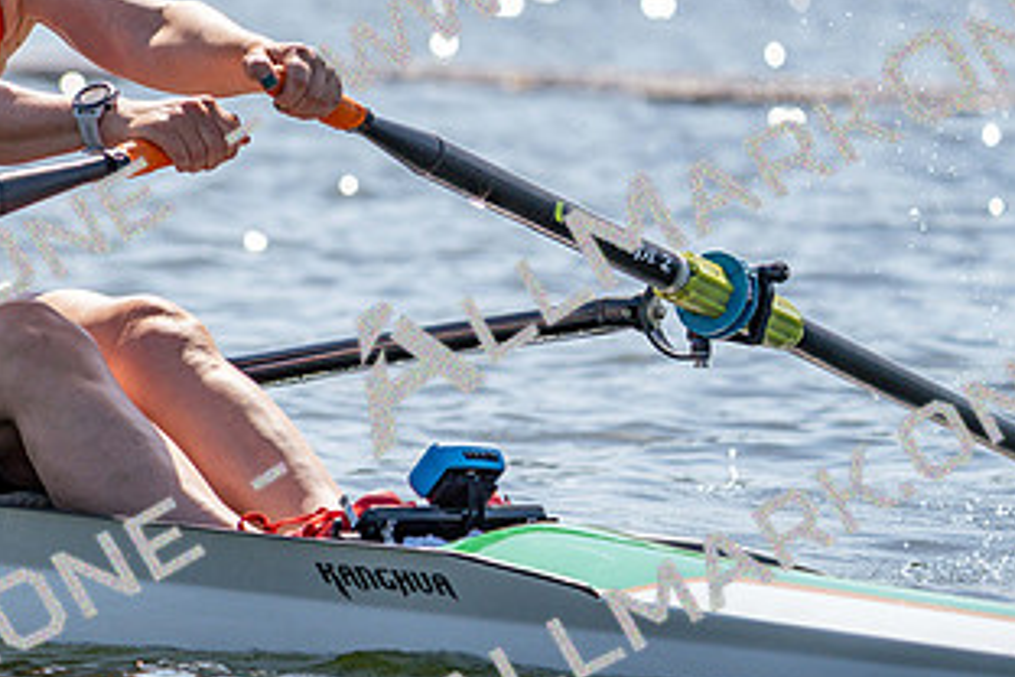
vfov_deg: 3.1
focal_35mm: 445
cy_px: 148
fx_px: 12546
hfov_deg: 4.6
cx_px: 78
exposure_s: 1/2000
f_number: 5.6
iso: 320
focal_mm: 239
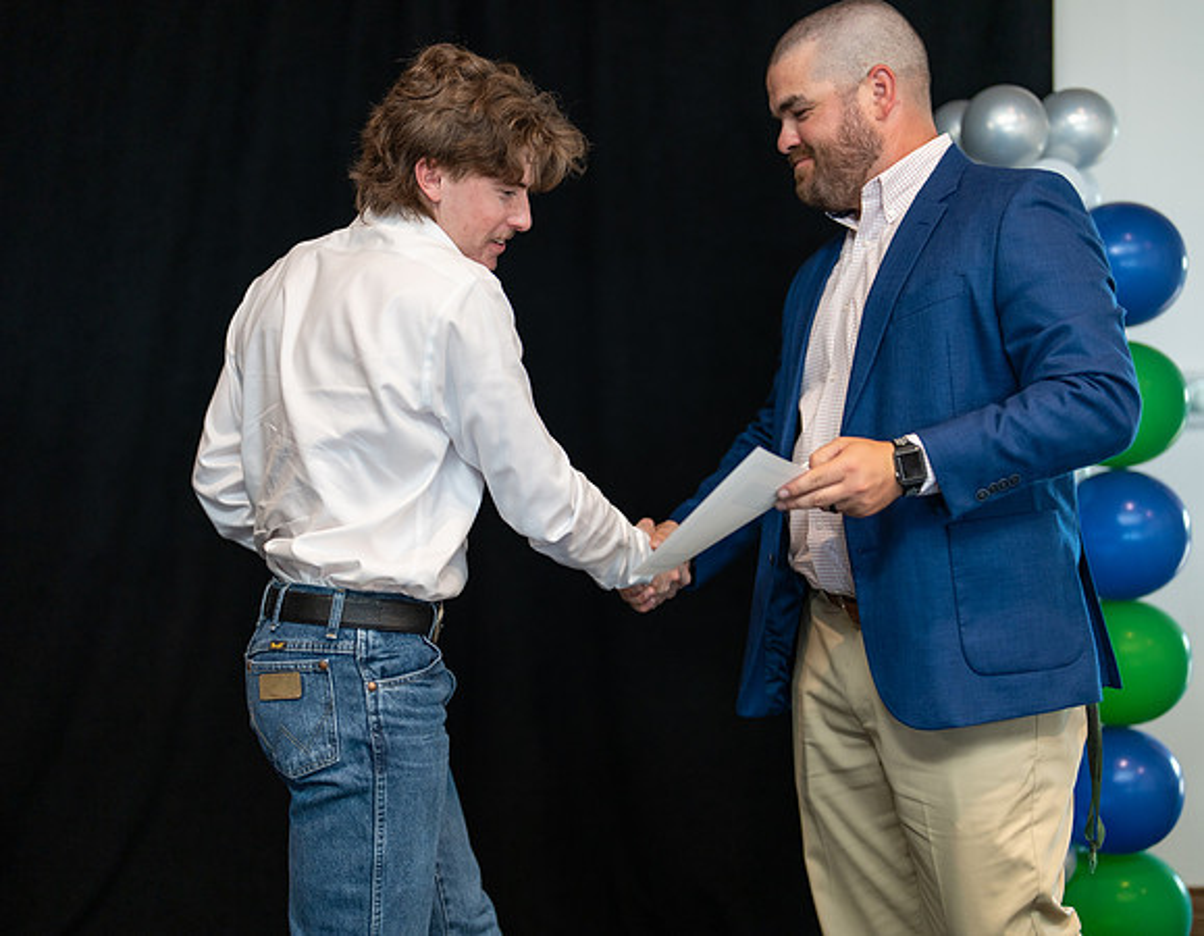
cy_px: 468
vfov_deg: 27.0
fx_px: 1950
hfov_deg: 34.3
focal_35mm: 55
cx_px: 567
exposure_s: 1/320
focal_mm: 50
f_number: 1.2
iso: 250
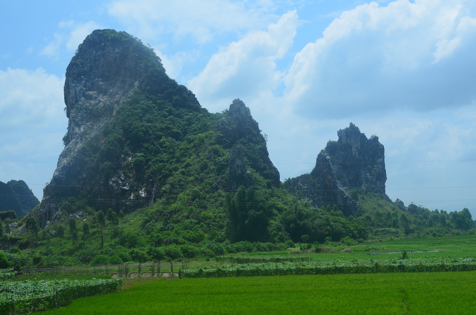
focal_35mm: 51
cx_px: 238
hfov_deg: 39.0
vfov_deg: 26.4
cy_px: 158
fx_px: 673
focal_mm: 34
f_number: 8
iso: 100
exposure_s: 1/250
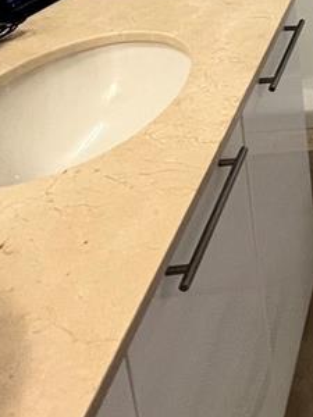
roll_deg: -1.5
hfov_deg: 20.3
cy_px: -138
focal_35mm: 52
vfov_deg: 29.1
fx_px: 627
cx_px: 559
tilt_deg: -14.3
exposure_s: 1/120
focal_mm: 1.57
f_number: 1.8
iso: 125
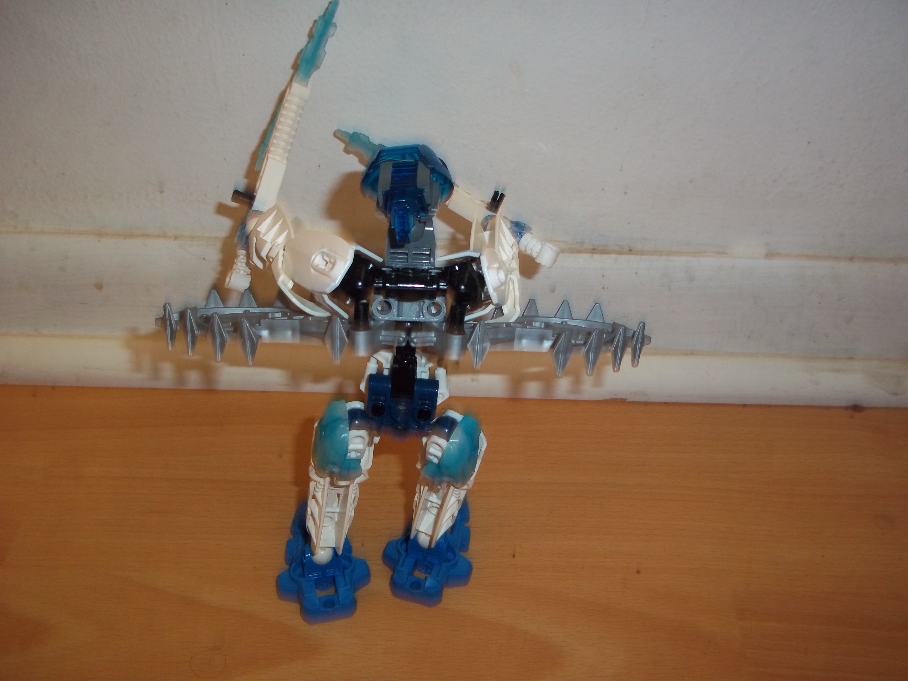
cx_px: 454
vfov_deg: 39.7
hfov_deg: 51.4
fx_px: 944
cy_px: 340
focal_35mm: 36
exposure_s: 1/30
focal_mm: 6.5
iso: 160
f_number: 3.1
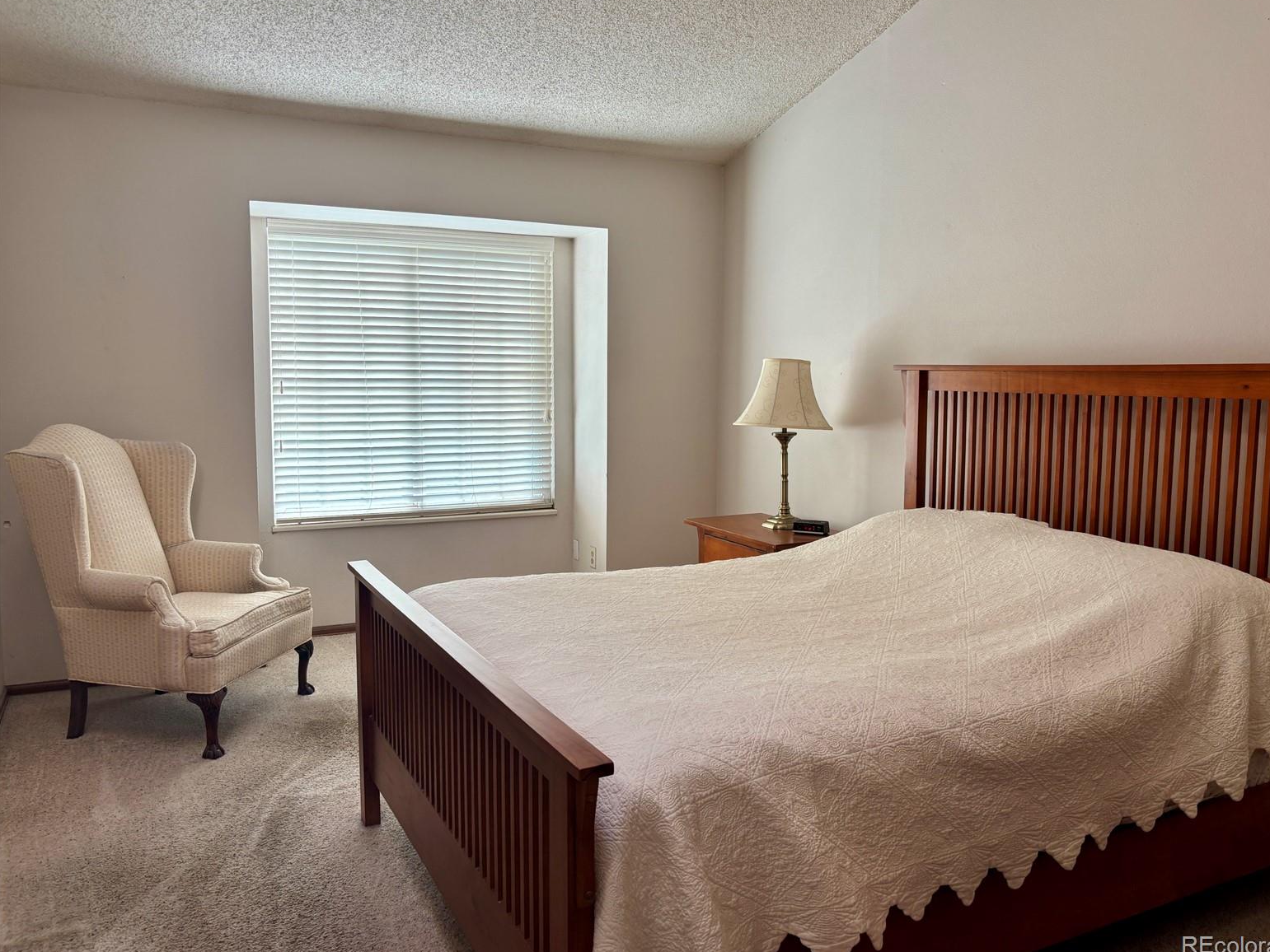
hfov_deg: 65.3
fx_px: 991
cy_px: 469
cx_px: 656
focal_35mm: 27
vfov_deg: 51.4
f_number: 1.6
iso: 64
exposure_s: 1/134
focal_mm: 5.96
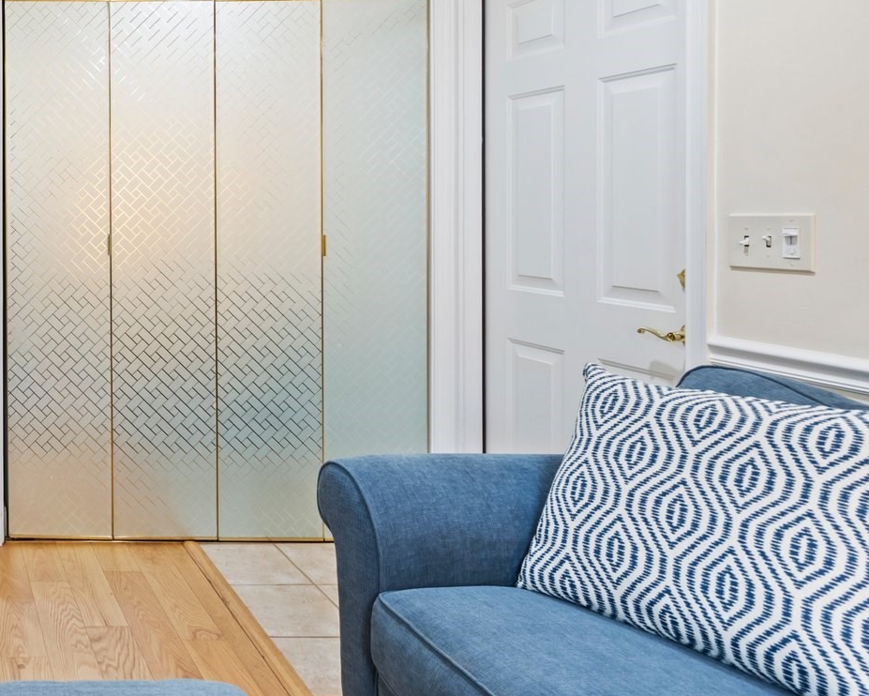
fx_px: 746
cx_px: -78
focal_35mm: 29
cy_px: 214
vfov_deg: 48.8
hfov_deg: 45.8
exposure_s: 1/2
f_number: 7.1
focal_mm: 14
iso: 320
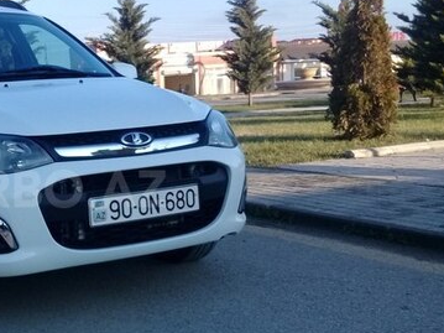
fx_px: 731
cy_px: 189
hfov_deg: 32.1
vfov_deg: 25.6
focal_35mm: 57
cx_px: 40
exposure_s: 1/572
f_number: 2.2
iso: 64
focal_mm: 3.3
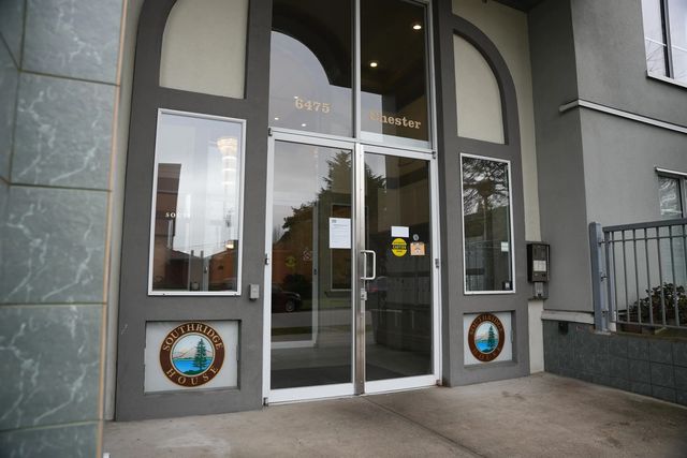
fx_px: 458
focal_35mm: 24
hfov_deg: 73.7
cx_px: 344
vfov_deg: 53.2
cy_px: 229
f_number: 4
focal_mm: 24
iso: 250
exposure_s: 1/160
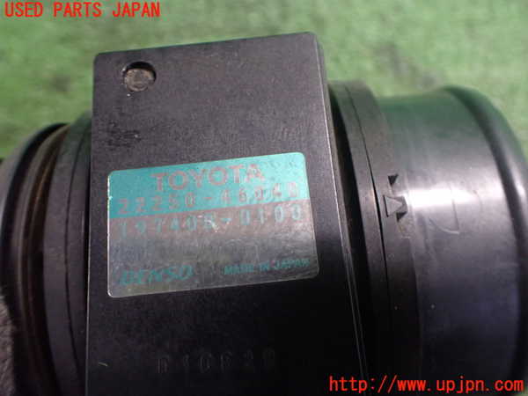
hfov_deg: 60.0
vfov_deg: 46.8
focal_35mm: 30
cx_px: 264
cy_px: 198
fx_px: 458
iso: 800
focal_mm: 5.4
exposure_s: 1/30
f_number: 2.3
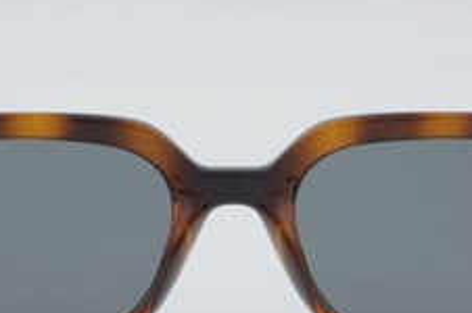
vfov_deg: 9.4
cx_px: 234
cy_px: 232
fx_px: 1910
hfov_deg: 14.1
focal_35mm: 146
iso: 100
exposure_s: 1/4
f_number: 29
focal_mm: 55
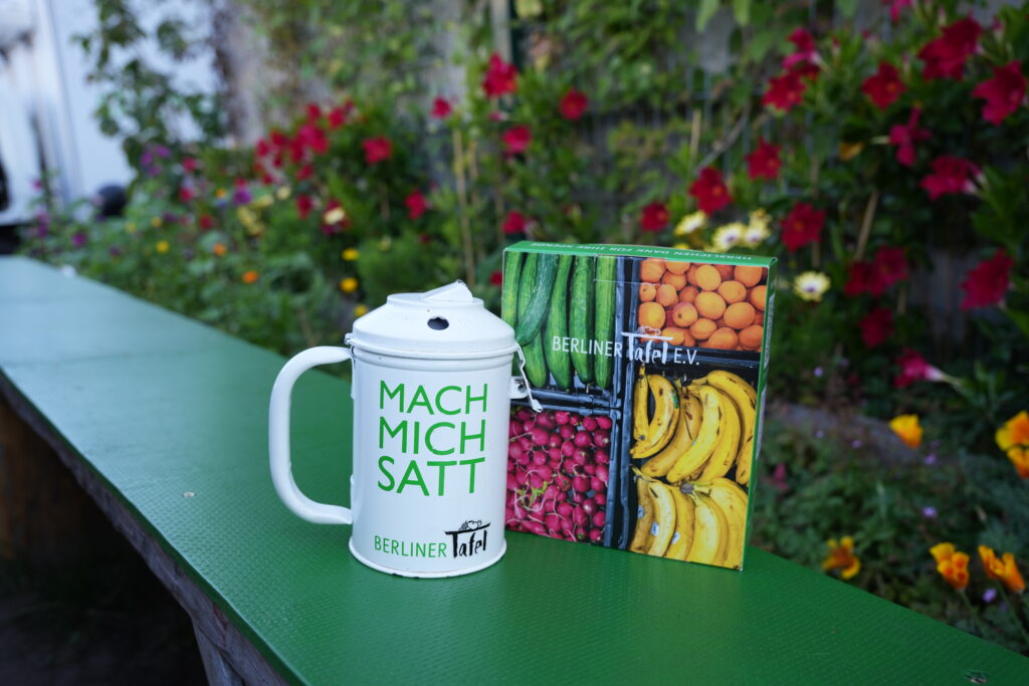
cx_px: 514
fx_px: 863
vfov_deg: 43.4
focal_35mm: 30
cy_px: 343
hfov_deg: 61.6
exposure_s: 1/160
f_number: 4.5
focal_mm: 30.2
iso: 200
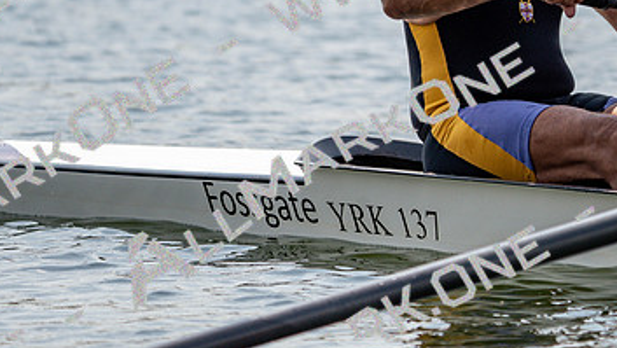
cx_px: 482
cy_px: 38
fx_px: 5631
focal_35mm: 344
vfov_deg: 3.5
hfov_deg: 6.3
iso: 160
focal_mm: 200
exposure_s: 1/1600
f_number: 5.6
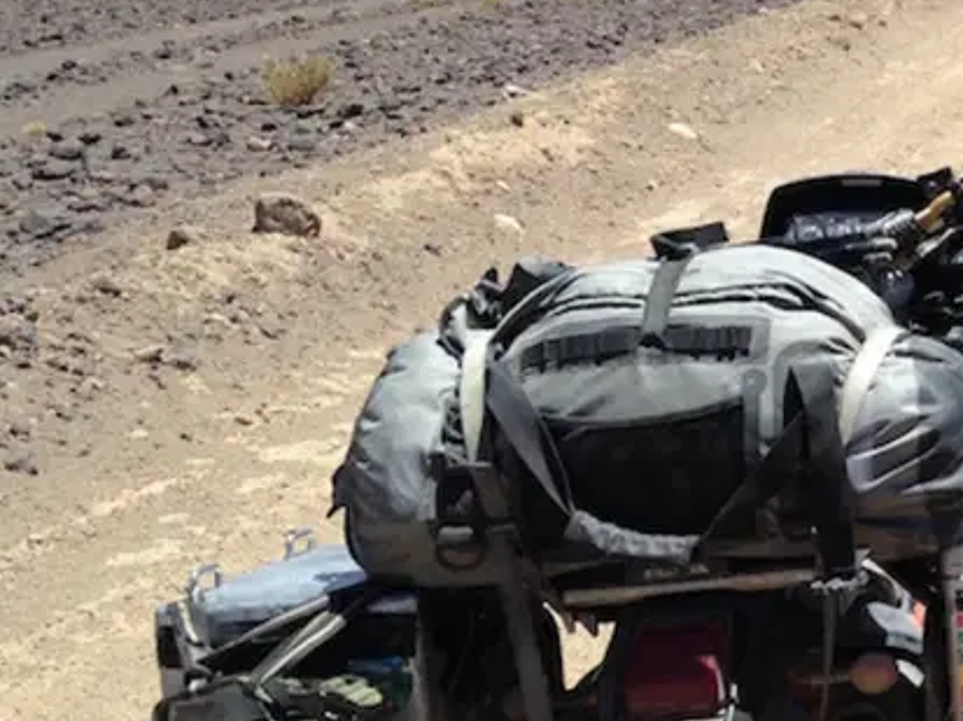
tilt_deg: -12.6
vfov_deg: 15.4
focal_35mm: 96
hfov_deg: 18.5
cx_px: 1371
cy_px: 362
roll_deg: -2.1
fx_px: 2668
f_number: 2.4
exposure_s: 1/1748
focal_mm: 4.12
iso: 50
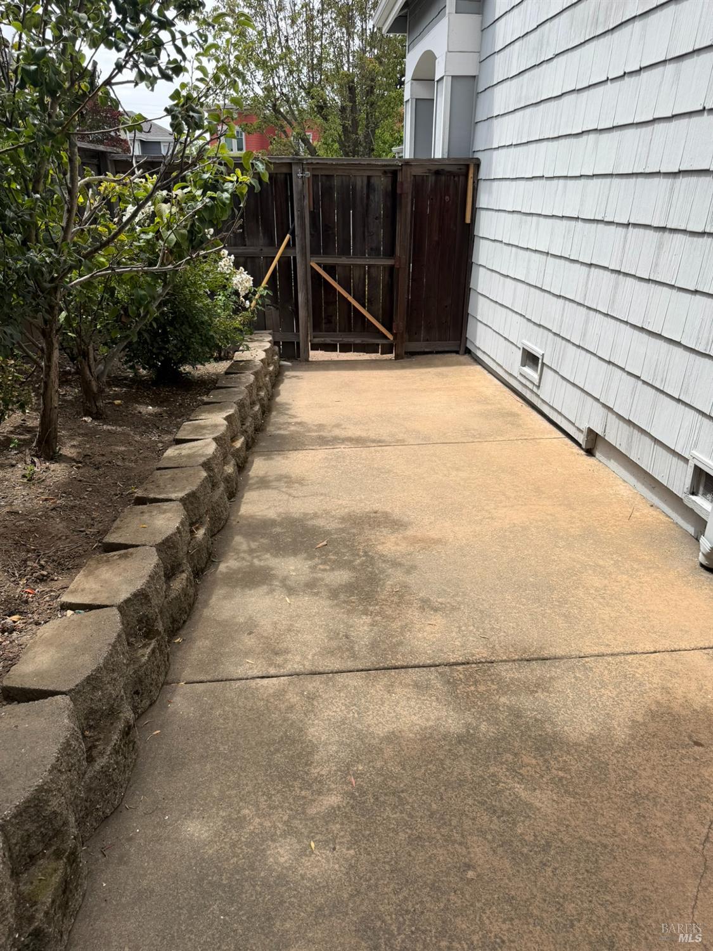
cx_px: 356
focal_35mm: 24
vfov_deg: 71.6
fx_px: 659
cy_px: 476
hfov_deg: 56.8
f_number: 1.78
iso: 80
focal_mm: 6.76
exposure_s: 1/2801
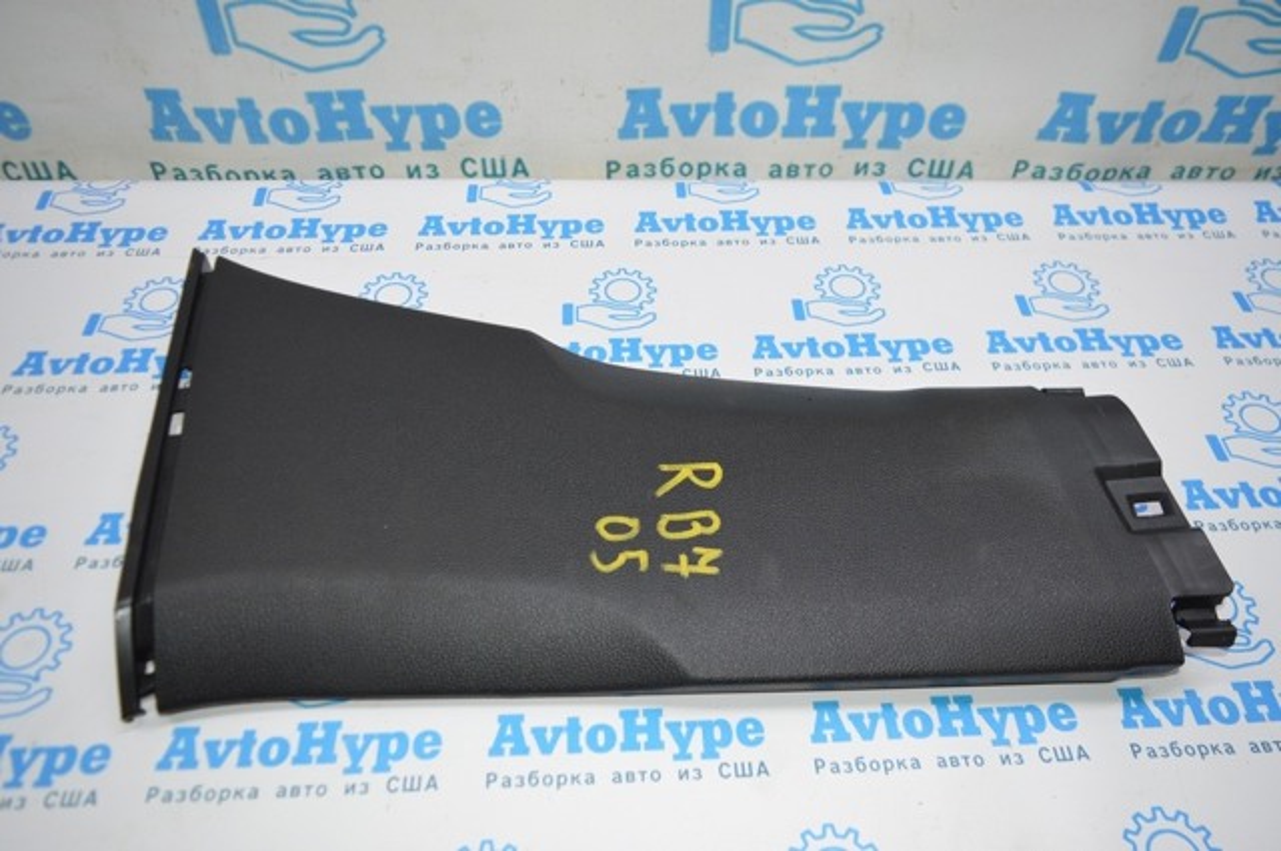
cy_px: 426
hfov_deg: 67.4
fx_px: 960
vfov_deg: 47.8
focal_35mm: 27
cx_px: 640
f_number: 4
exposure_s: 1/100
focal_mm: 18
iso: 400
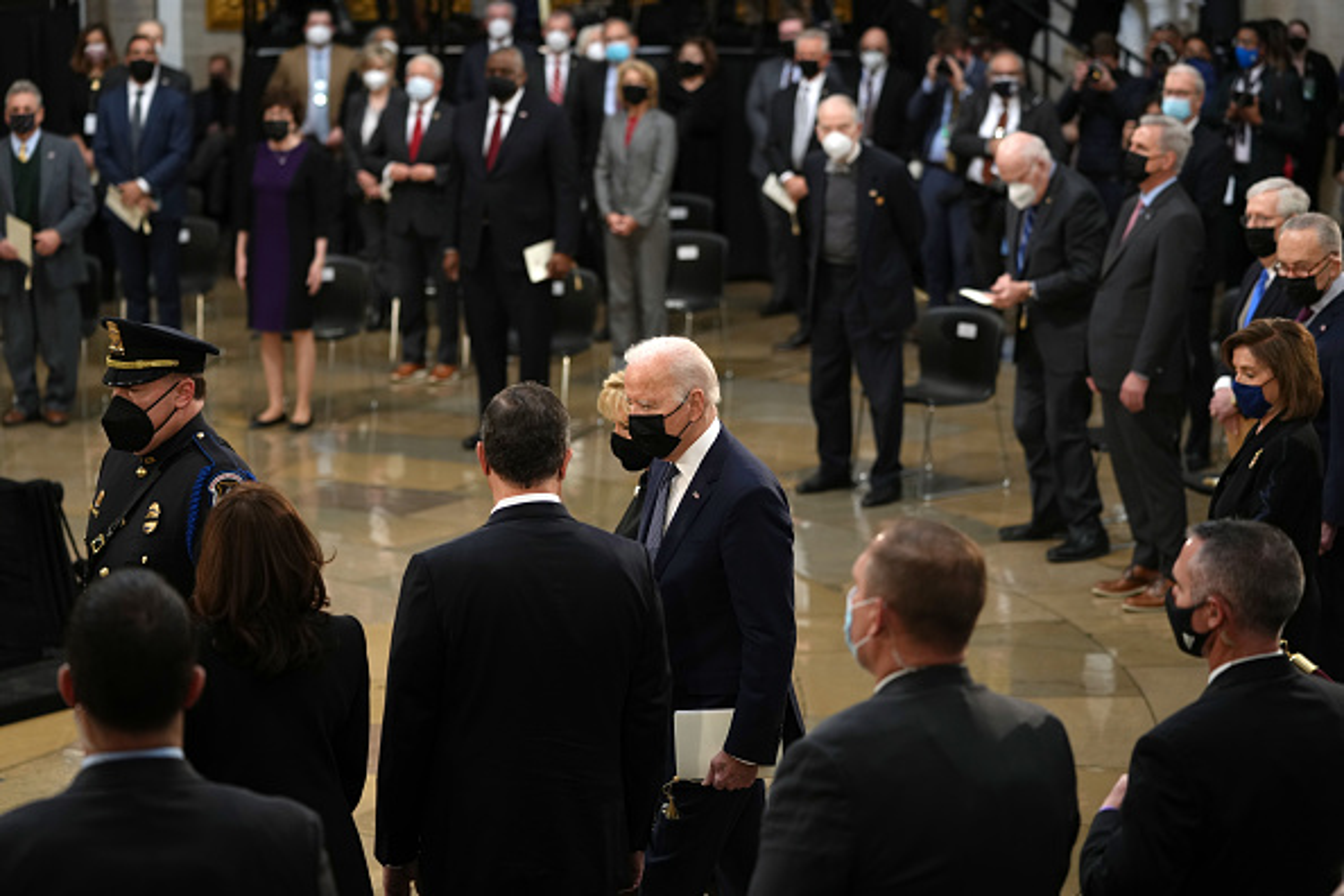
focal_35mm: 85
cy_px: 448
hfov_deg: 23.9
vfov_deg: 16.1
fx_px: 3173
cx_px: 672
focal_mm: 85
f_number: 2.8
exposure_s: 1/160
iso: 640
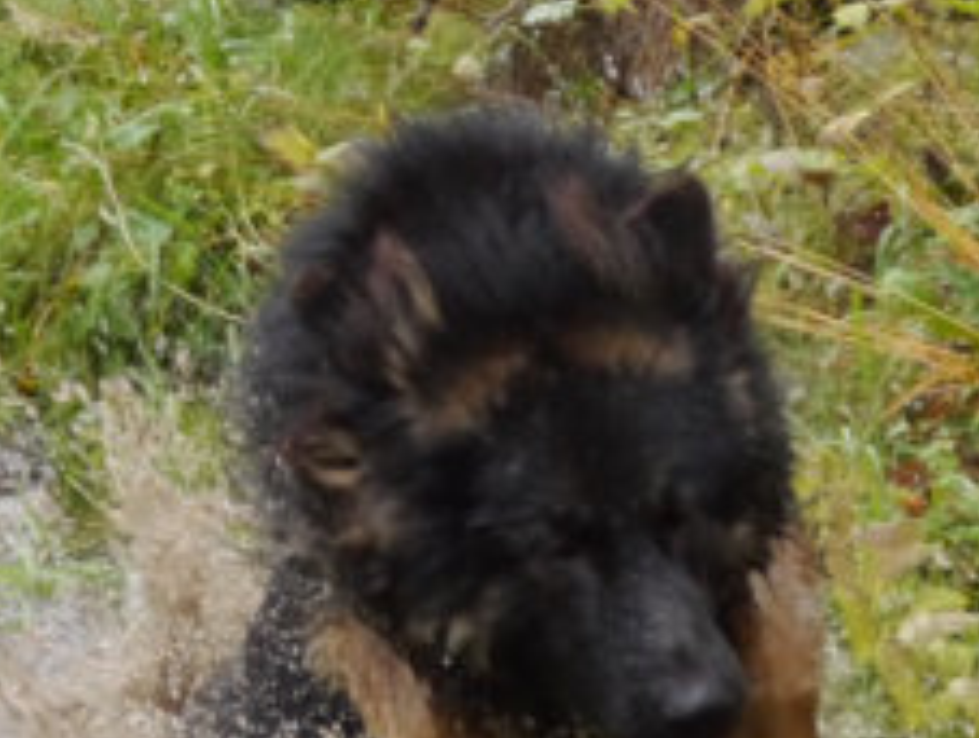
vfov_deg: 11.4
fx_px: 3682
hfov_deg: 15.1
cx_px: 535
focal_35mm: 130
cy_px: 557
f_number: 5.6
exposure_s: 1/400
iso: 1600
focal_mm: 42
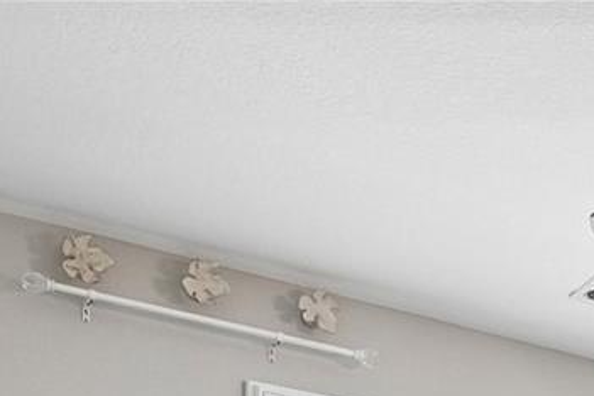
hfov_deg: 23.4
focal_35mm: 75
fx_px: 1242
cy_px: 900
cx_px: 799
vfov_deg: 13.8
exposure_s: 1/20
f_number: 8
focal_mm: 11
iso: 500
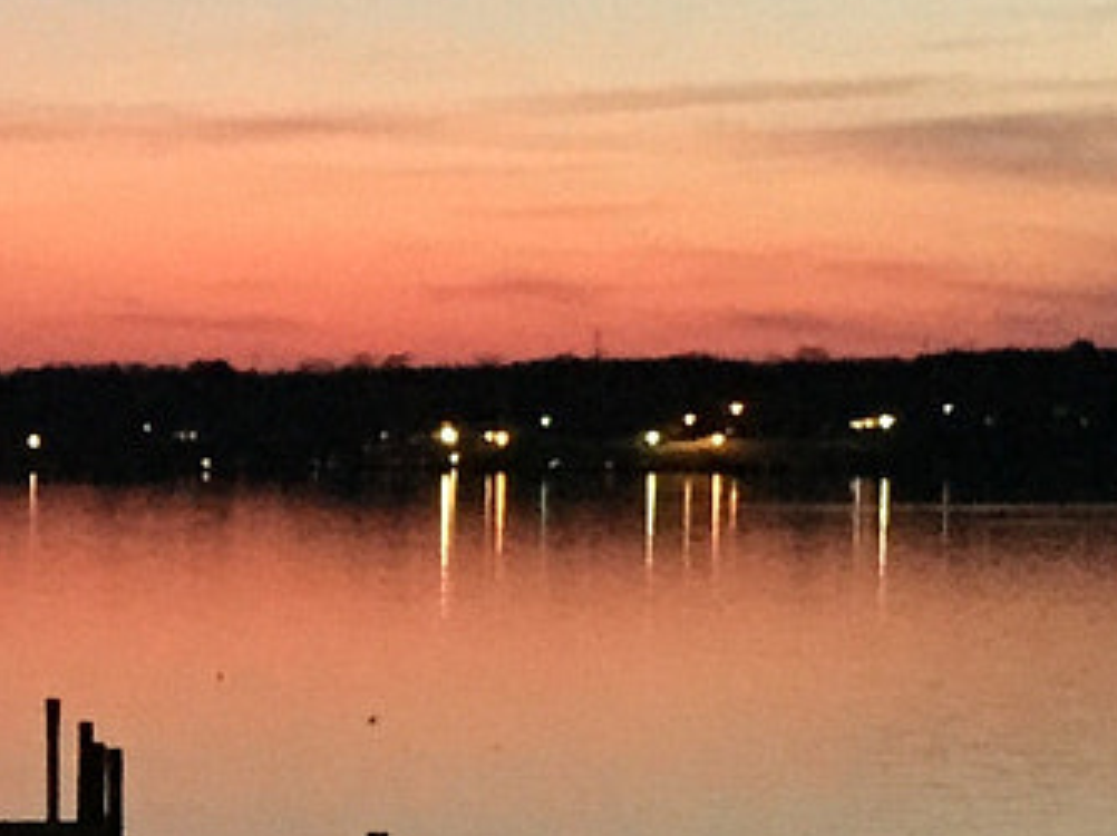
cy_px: 722
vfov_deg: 10.6
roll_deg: -1.3
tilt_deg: -3.2
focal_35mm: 139
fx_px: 4482
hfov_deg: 13.6
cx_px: -388
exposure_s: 1/15
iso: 500
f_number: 2.2
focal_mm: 4.15
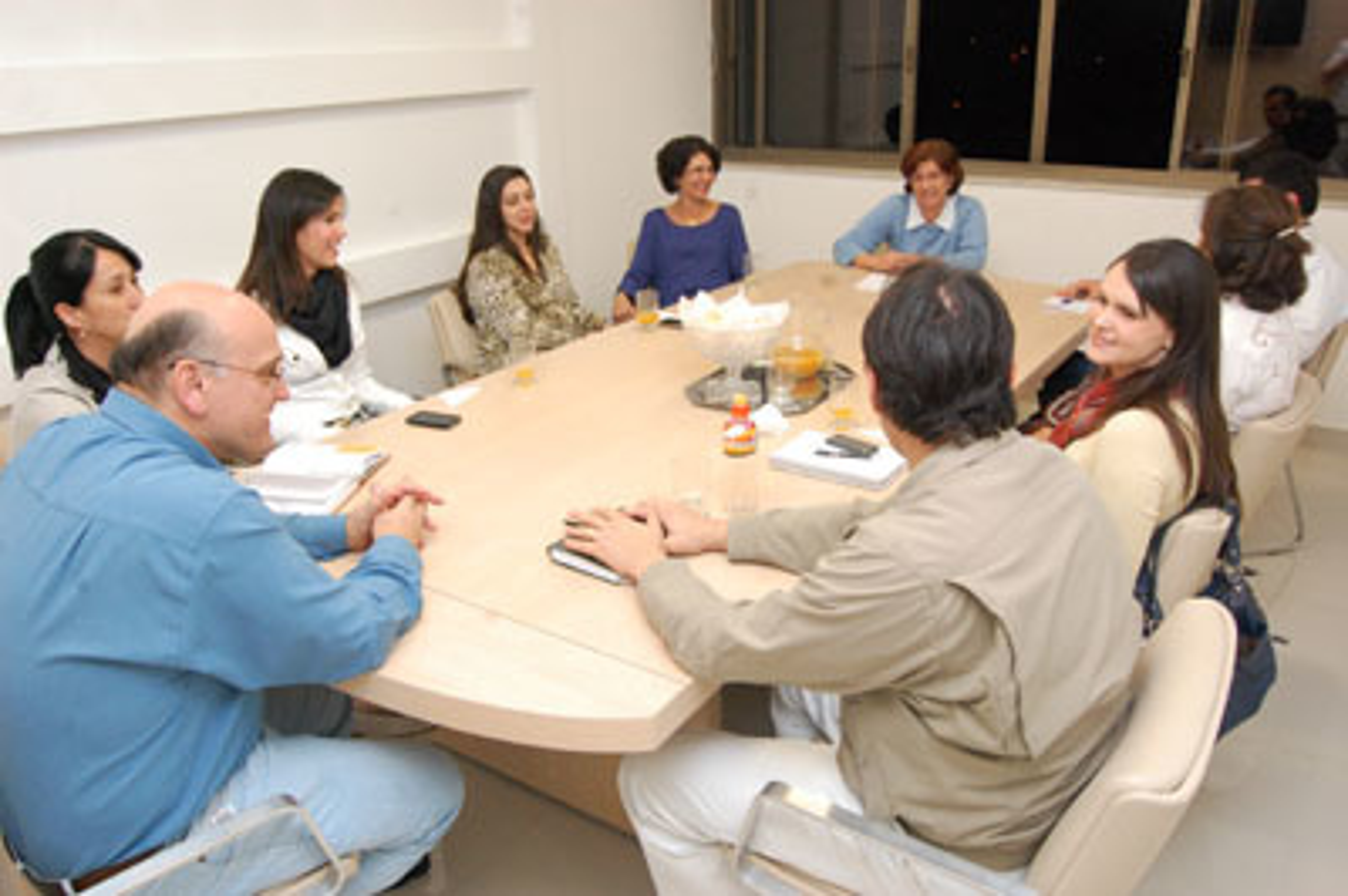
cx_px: 674
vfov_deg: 47.9
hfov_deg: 67.4
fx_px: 1010
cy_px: 448
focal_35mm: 27
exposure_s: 1/50
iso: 1600
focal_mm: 18
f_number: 10
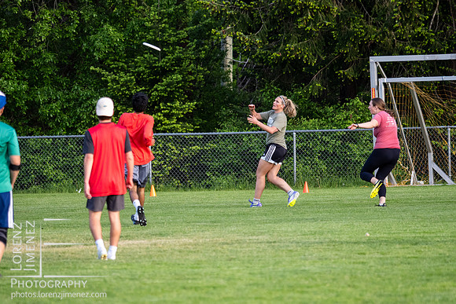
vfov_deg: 3.7
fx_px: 4647
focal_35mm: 367
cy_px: 201
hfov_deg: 5.6
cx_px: 268
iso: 500
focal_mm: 150
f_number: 2.8
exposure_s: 1/1000
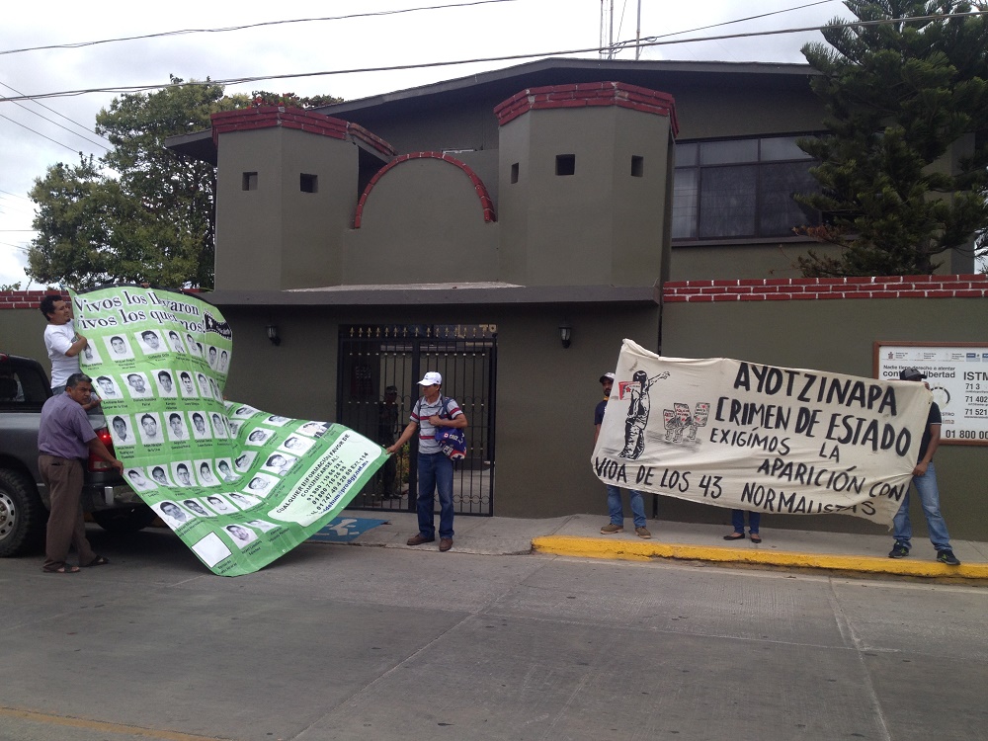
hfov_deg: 52.6
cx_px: 494
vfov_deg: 40.7
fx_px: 999
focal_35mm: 35
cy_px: 370
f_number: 2.4
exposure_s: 1/1022
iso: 50
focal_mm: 4.28
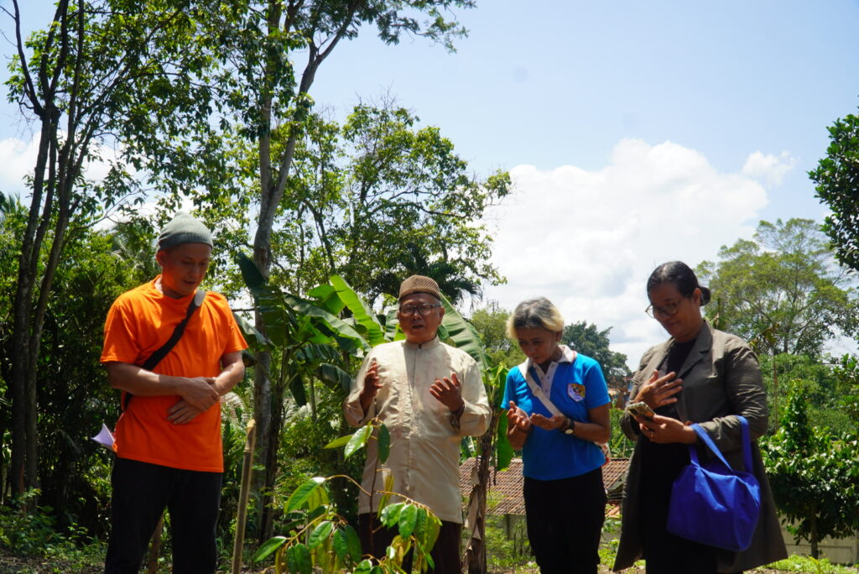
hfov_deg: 53.1
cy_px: 287
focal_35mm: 36
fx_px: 859
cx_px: 430
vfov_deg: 36.9
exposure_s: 1/125
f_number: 10
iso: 100
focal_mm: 24
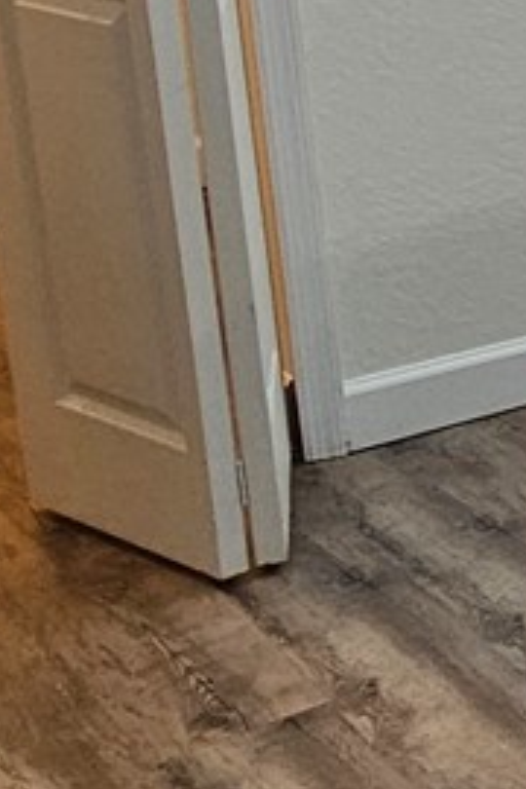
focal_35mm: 80
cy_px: 67
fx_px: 1753
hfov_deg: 11.2
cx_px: 1552
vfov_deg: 24.6
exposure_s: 1/60
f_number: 2.2
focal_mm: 2.2
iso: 200
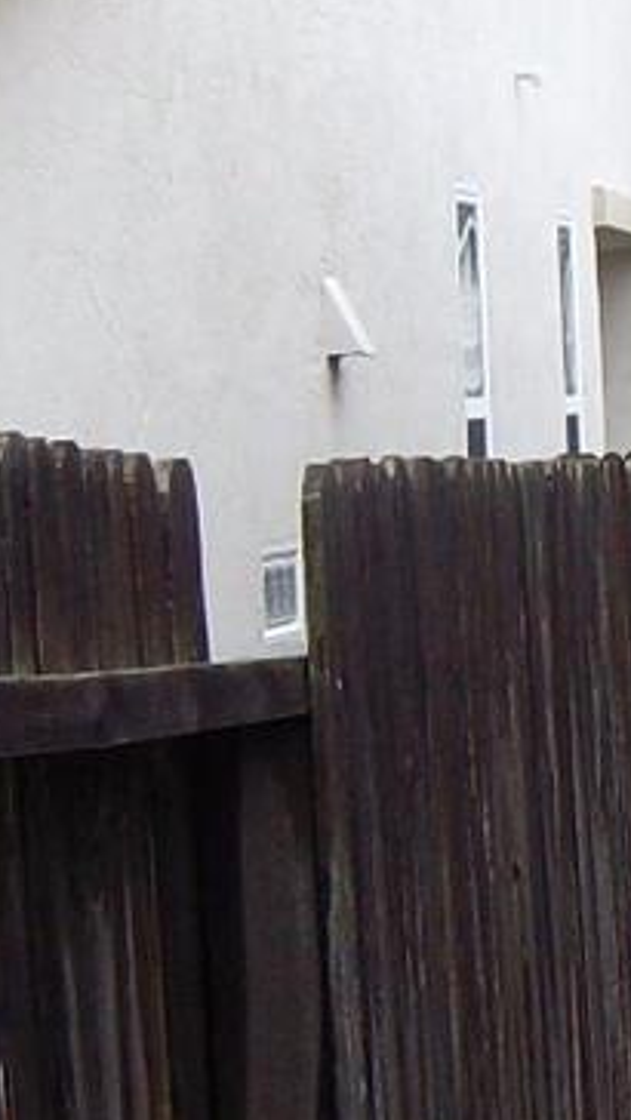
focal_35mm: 157
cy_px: 769
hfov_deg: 7.7
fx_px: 4666
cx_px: 806
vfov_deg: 13.7
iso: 80
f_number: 2.8
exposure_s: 1/106
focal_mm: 5.8
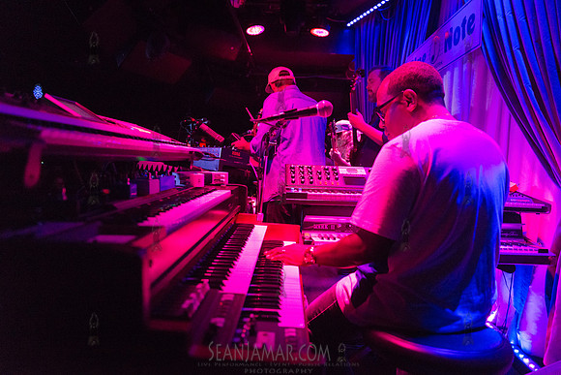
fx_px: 374
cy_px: 188
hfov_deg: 73.7
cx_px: 280
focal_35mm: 24
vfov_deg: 53.2
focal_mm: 24
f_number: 2.8
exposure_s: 1/400
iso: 4000
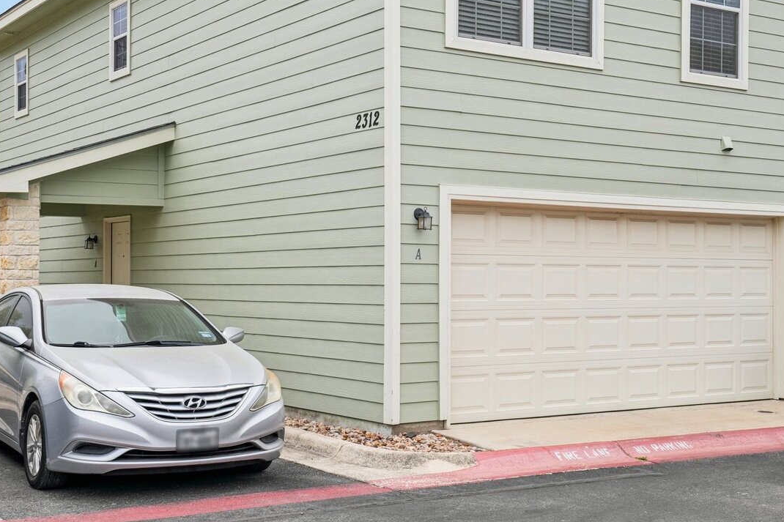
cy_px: 133
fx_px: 1154
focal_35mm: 53
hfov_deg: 37.5
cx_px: 402
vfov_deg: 25.2
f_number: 8
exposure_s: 1/125
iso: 200
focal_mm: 35
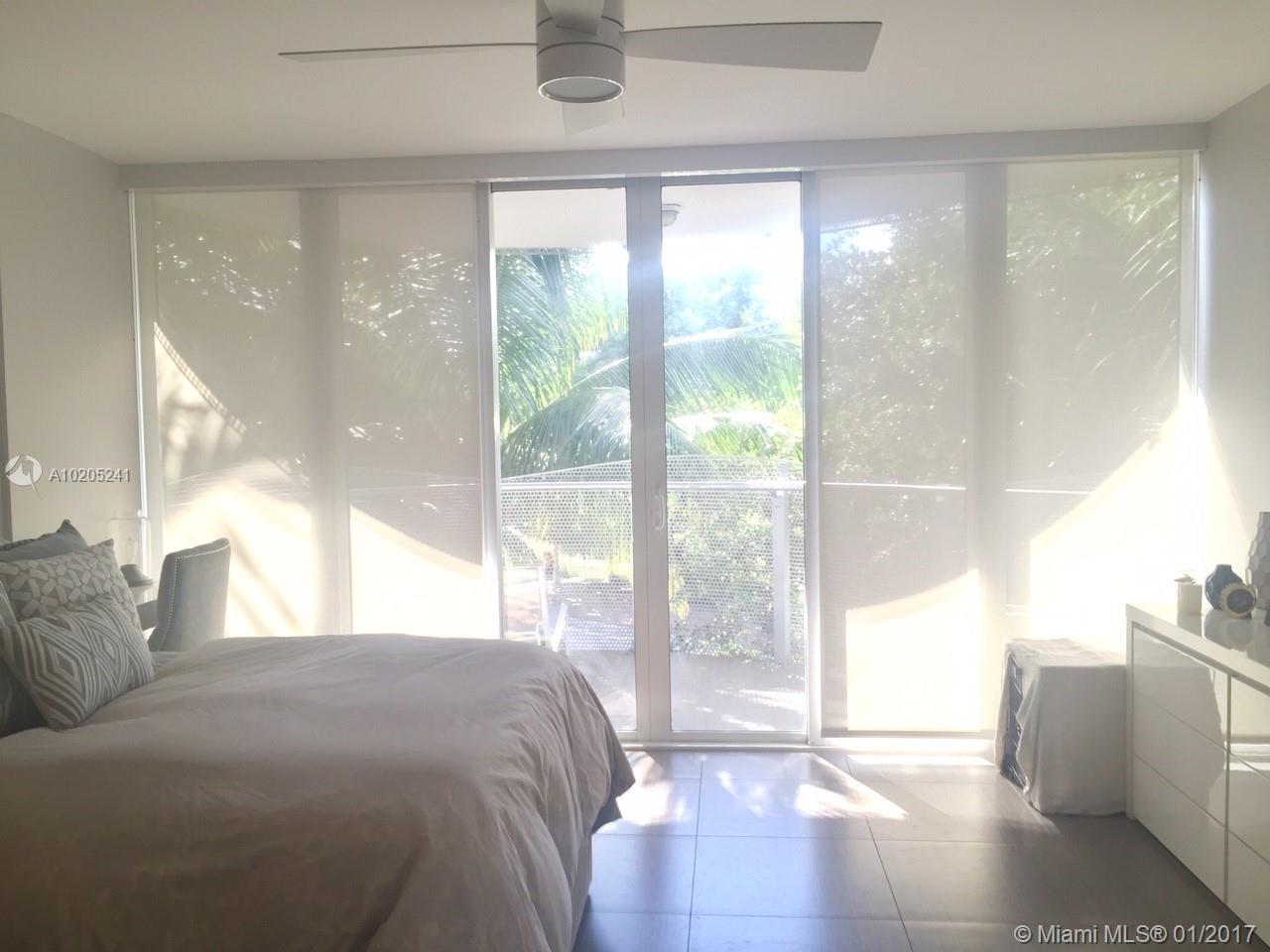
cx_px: 635
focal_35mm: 29
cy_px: 476
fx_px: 1064
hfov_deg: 61.7
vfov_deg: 48.2
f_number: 2.2
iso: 40
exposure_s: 1/40
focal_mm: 4.15
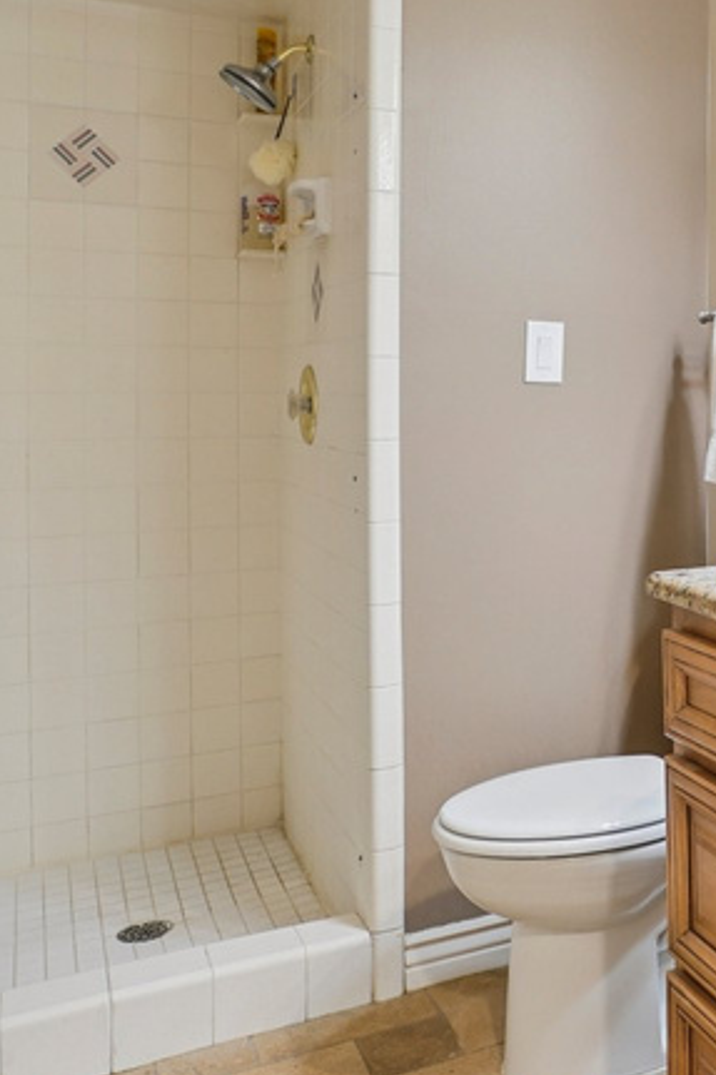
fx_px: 1134
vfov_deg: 49.9
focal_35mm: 38
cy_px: 368
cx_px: 811
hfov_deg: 30.8
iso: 400
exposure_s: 1/13
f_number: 8
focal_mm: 16
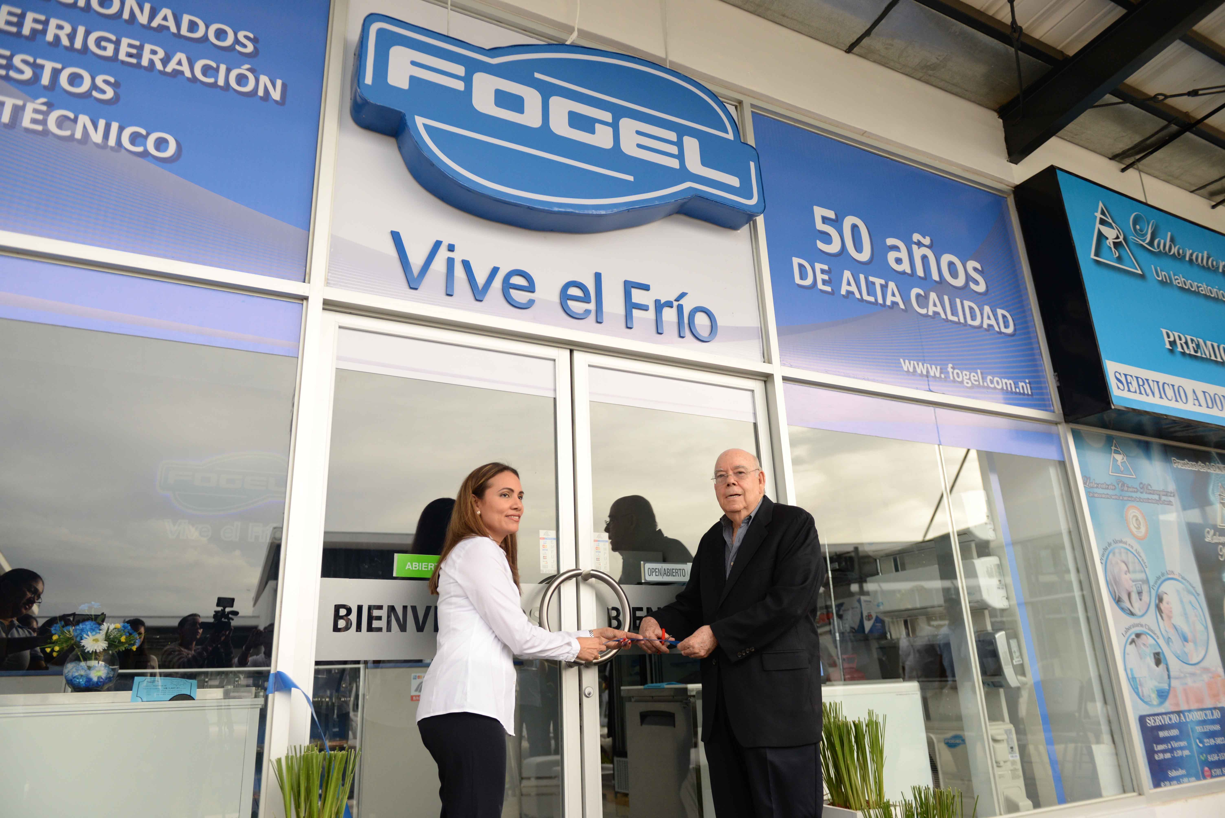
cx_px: 612
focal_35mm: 24
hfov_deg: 73.7
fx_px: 817
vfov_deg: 53.2
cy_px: 409
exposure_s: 1/1600
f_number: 3.2
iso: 1000
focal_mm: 24
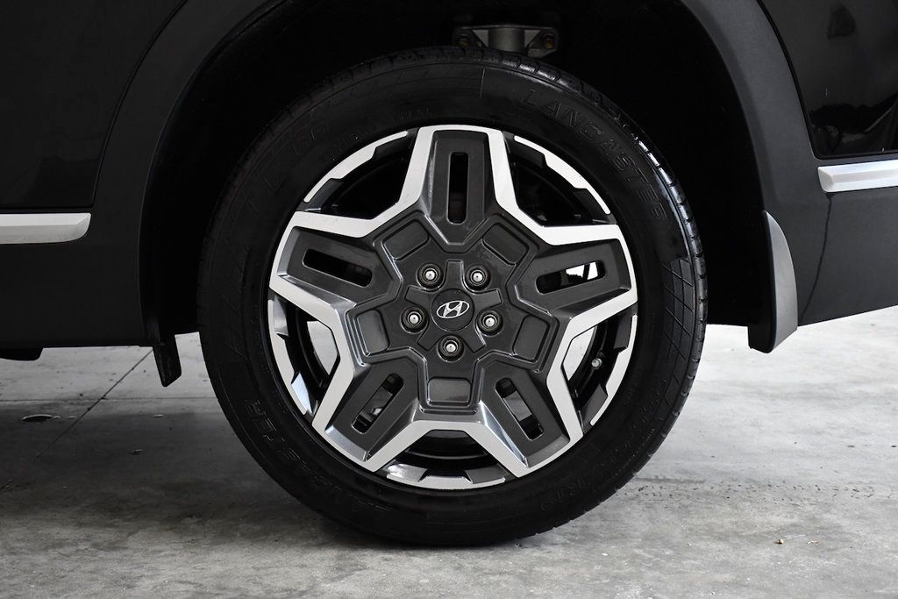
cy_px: 300
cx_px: 449
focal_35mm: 48
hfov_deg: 41.1
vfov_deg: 28.1
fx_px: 1197
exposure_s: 1/1250
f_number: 4.5
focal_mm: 32
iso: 2500
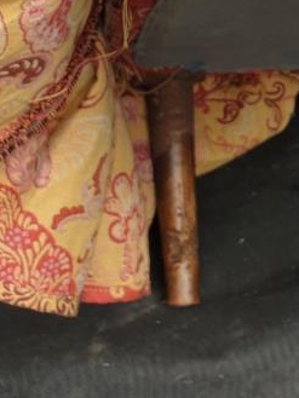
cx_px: 360
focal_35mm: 81
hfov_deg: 17.4
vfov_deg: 21.9
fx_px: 932
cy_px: -111
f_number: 2.4
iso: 50
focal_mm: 4.3
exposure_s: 1/529
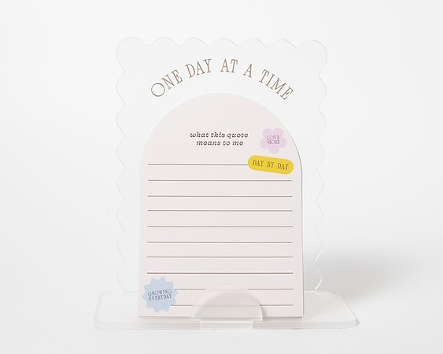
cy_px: 180
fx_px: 835
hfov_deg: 29.7
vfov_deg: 23.9
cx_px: 242
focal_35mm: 64
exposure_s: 1/200
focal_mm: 50
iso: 200
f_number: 7.1
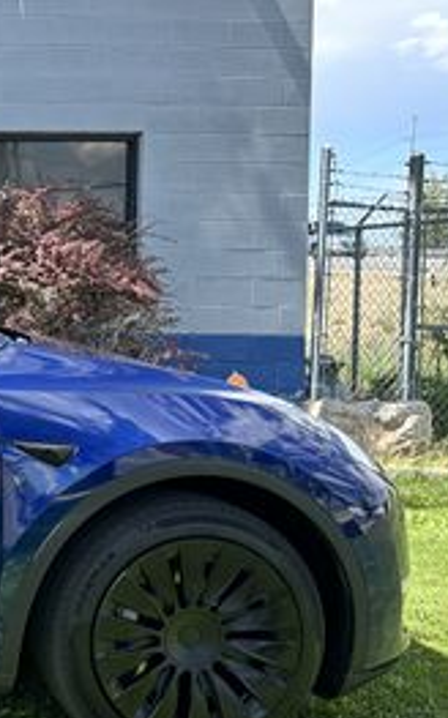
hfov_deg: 16.8
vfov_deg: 33.0
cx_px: -391
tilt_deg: -0.2
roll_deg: -0.9
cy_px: 325
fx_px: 1213
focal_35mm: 62
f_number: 1.78
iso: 80
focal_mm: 6.86
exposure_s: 1/779
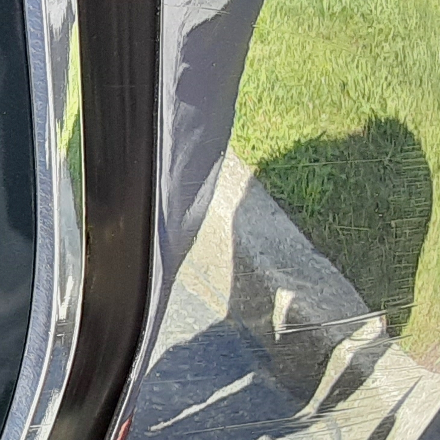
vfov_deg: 16.2
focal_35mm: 107
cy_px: 356
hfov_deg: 14.2
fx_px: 1539
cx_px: -378
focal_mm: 2.91
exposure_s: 1/194
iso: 40
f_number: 1.9
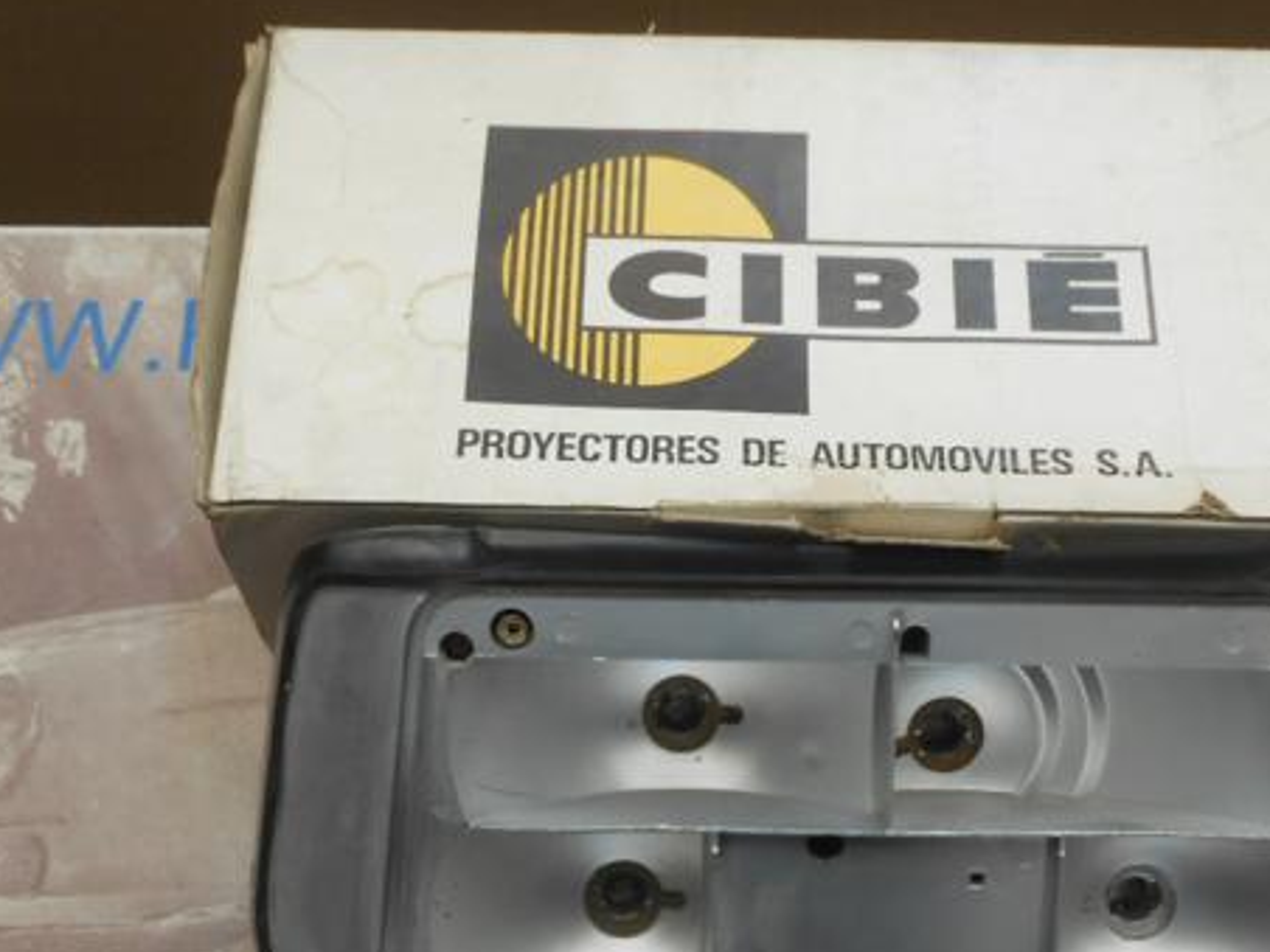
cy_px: 736
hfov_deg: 41.2
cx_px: 705
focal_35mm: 46
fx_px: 1688
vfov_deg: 30.9
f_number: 3.5
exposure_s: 1/30
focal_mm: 4.6
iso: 125
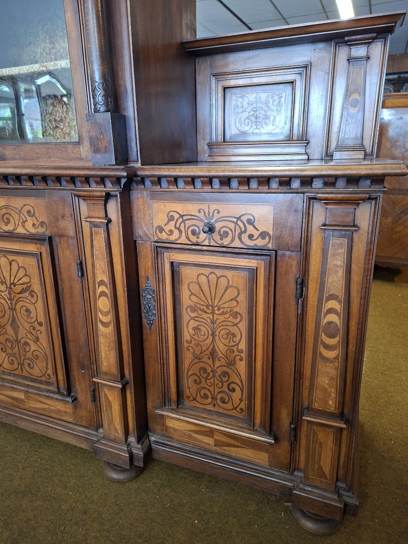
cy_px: 272
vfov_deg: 73.9
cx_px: 204
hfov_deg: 58.9
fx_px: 361
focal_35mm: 23
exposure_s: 1/33
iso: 250
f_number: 1.8
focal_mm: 5.54
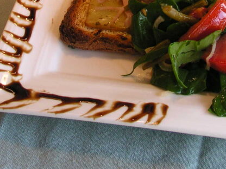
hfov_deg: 21.3
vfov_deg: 15.8
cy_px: -18
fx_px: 594
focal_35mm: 91
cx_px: 178
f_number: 2.7
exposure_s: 1/88.2
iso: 100
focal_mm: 5.6
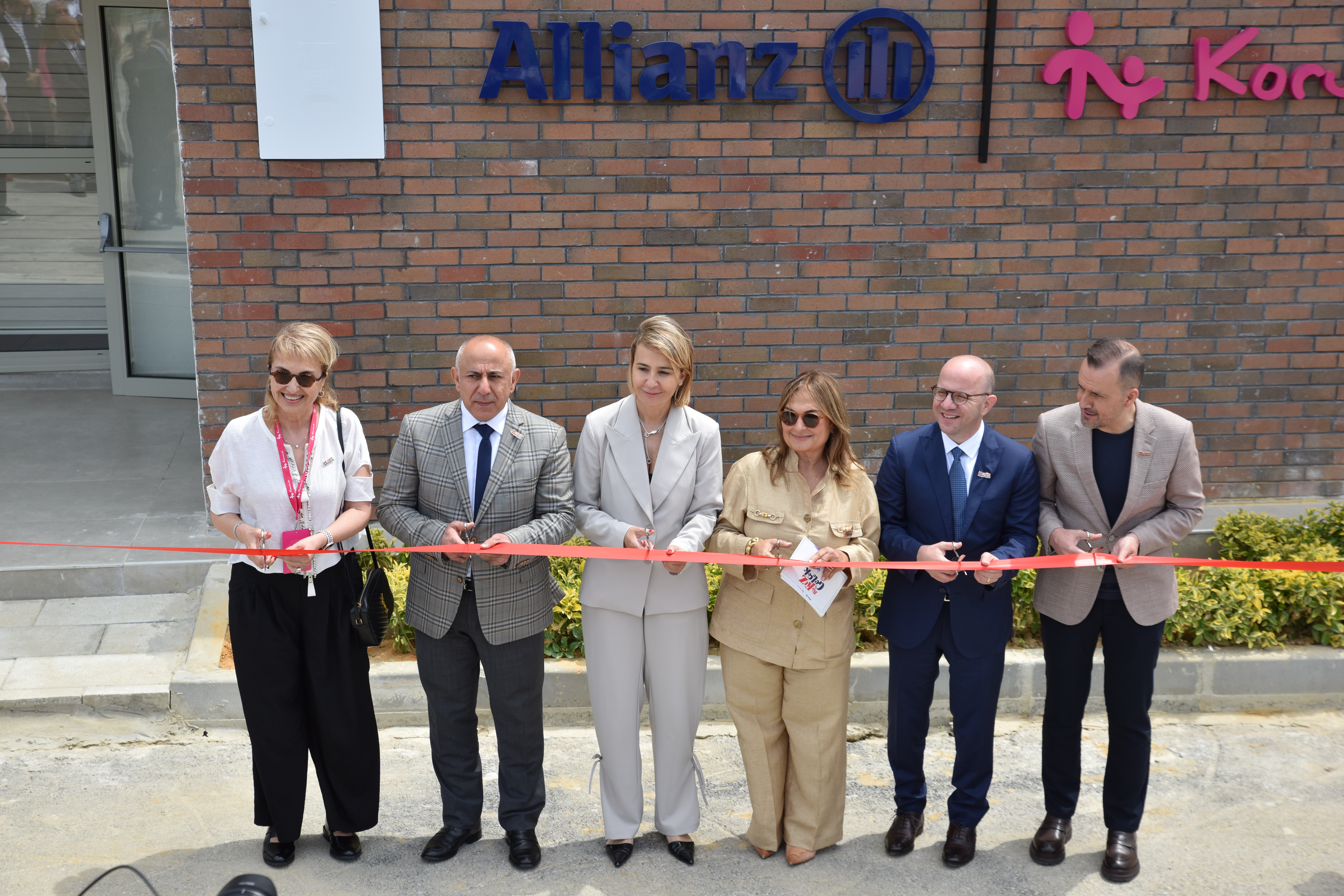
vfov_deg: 26.0
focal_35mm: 52
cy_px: 448
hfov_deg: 38.2
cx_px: 672
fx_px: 1941
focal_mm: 52
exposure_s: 1/640
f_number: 7.1
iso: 320
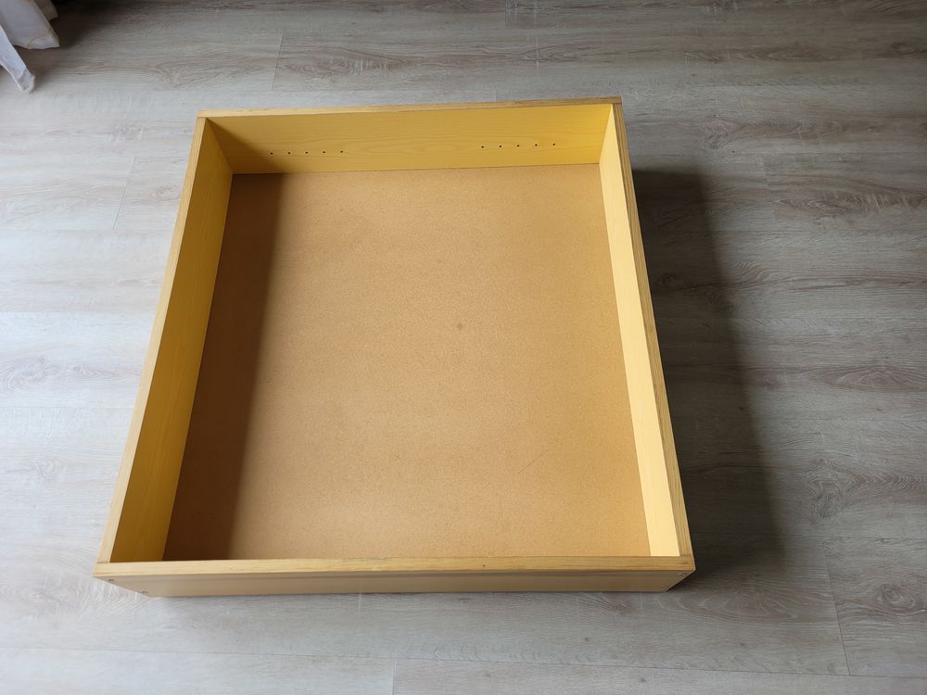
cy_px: 348
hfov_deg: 67.3
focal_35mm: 26
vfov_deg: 53.1
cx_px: 464
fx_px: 696
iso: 40
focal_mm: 5.4
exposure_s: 1/155
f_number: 1.8
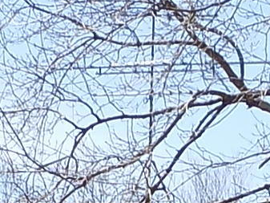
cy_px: 609
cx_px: 372
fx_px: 2419
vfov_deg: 4.6
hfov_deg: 6.3
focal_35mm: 310
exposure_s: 1/500
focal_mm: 8.1
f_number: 3.7
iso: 80
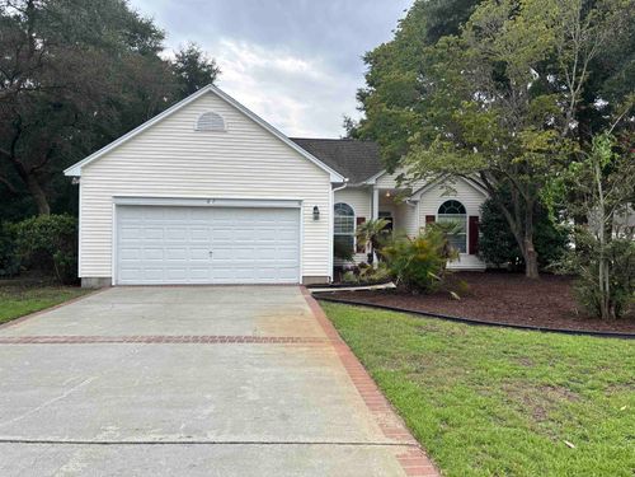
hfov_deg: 67.3
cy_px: 238
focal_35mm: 26
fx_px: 477
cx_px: 318
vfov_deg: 53.1
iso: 50
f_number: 1.6
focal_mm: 5.96
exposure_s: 1/747
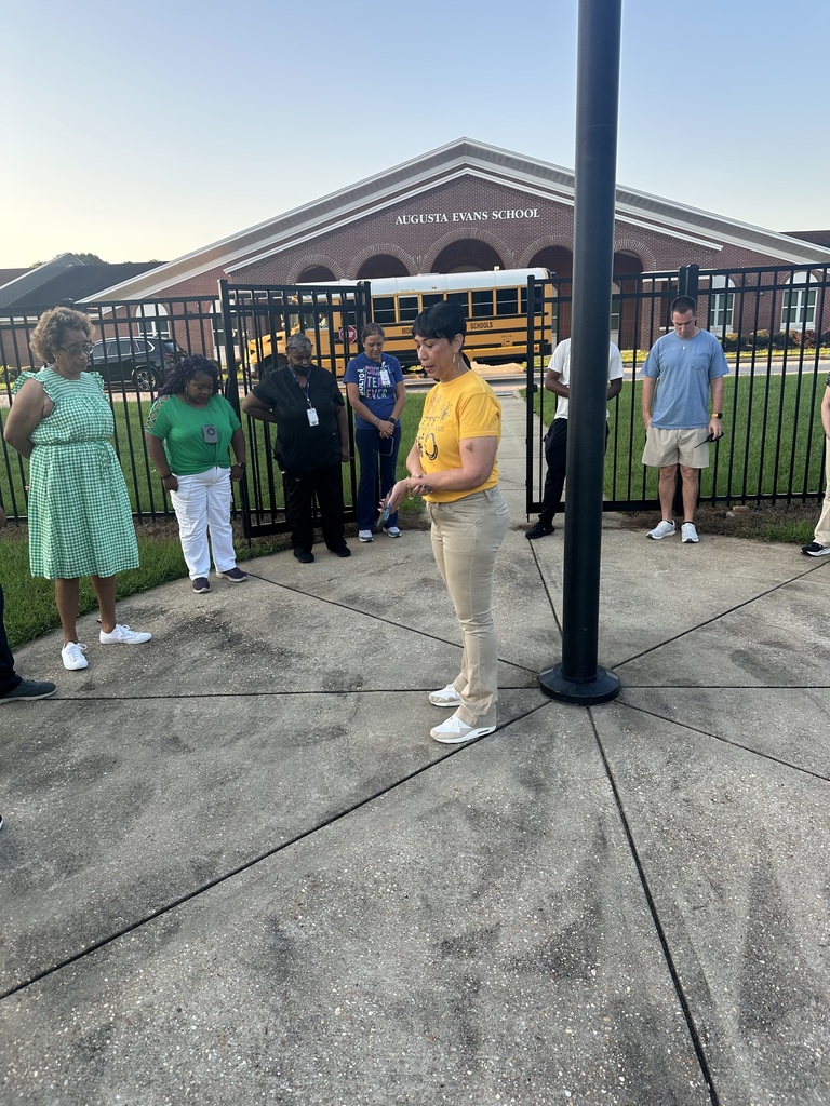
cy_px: 553
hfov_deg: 56.8
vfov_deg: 71.6
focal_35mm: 24
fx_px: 767
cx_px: 415
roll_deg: +1.9
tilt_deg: -12.4
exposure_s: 1/404
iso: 80
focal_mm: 6.86
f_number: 1.78
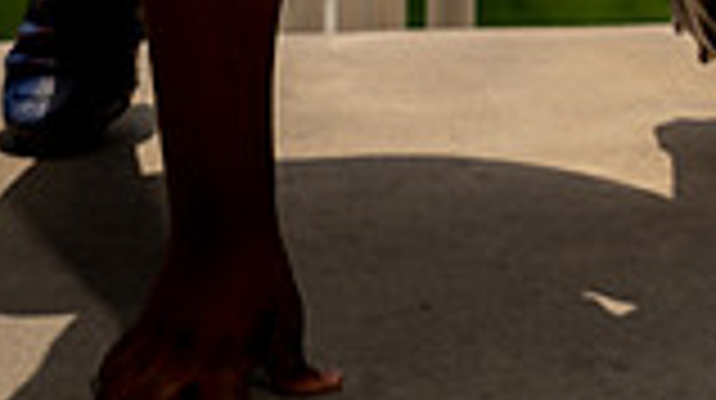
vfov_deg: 5.6
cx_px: 585
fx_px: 3944
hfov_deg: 10.3
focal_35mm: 208
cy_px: -548
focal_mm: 70
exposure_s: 1/250
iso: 100
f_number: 7.1
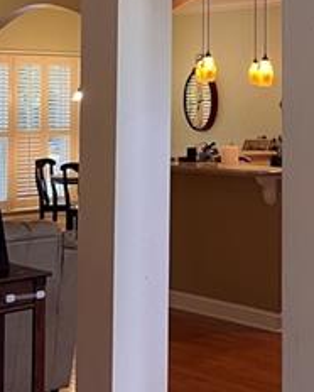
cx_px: 294
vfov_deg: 22.2
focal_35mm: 84
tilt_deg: +2.2
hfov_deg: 18.0
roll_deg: -0.3
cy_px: 44
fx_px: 975
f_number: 1.6
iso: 125
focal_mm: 5.1
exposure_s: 1/60
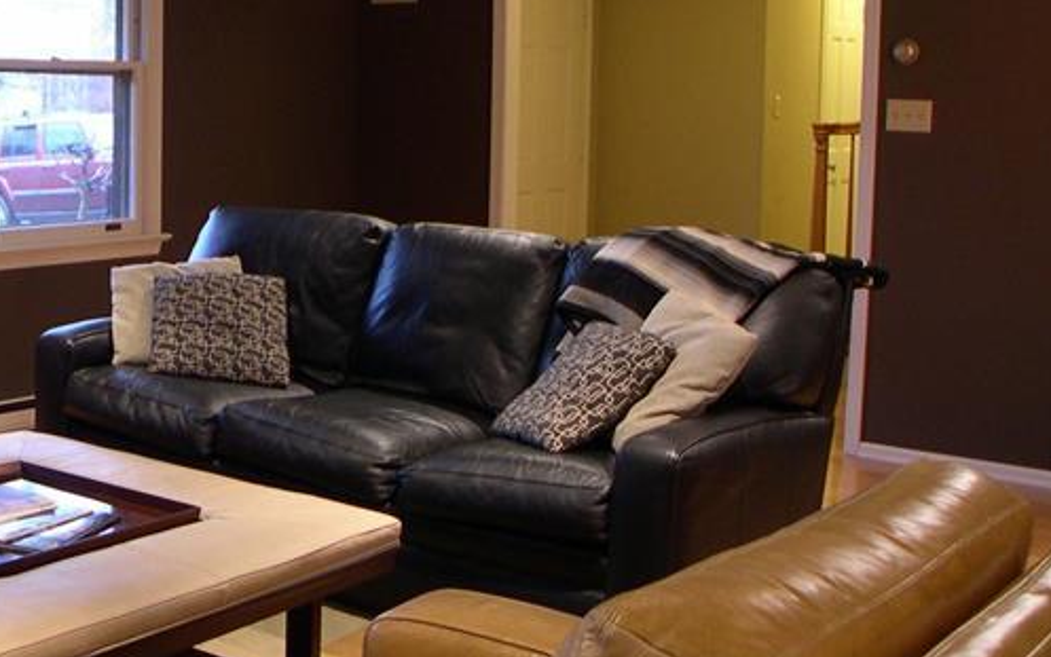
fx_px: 2378
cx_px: 91
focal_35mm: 83
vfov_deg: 15.7
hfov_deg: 24.2
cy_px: 234
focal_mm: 8
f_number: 2.8
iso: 127
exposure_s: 1/4.2
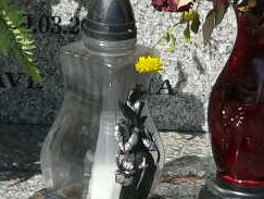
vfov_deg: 6.5
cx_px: 134
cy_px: 204
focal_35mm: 230
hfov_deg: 8.6
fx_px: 1757
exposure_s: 1/400
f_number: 5.6
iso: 100
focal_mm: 7.4
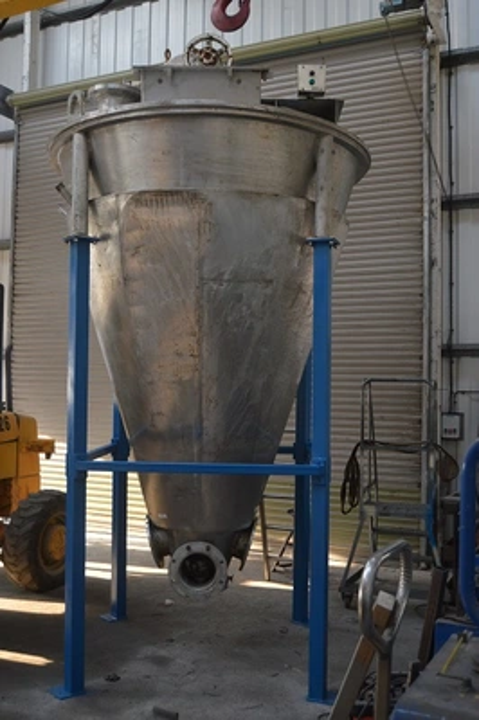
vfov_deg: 53.2
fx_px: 720
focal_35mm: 36
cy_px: 360
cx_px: 240
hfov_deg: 36.8
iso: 450
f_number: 3.8
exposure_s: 1/60
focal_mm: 24
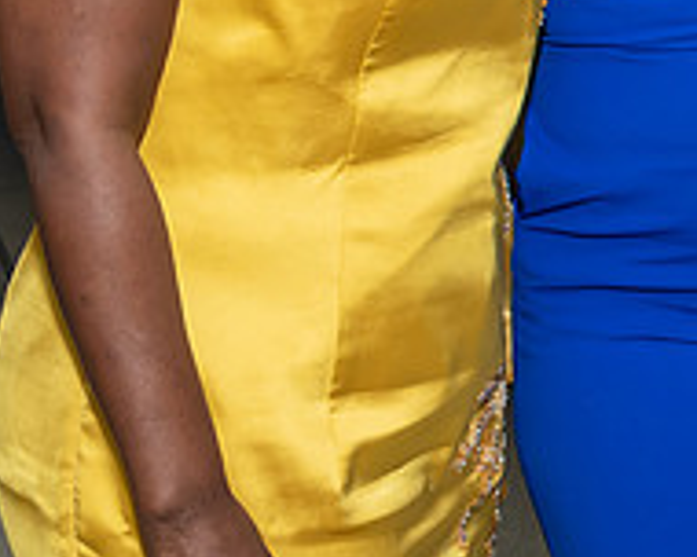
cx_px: 938
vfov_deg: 10.9
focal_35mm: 137
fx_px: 2826
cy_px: -237
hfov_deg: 13.5
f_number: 6.3
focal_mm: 26
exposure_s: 1/250
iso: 400
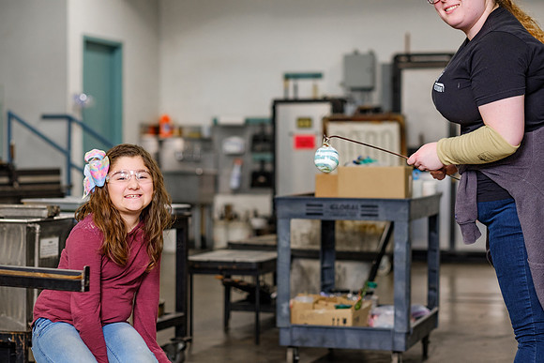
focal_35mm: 88
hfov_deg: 23.0
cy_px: 190
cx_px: 259
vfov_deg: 15.5
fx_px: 1336
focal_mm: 56
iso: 400
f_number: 2
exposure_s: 1/125
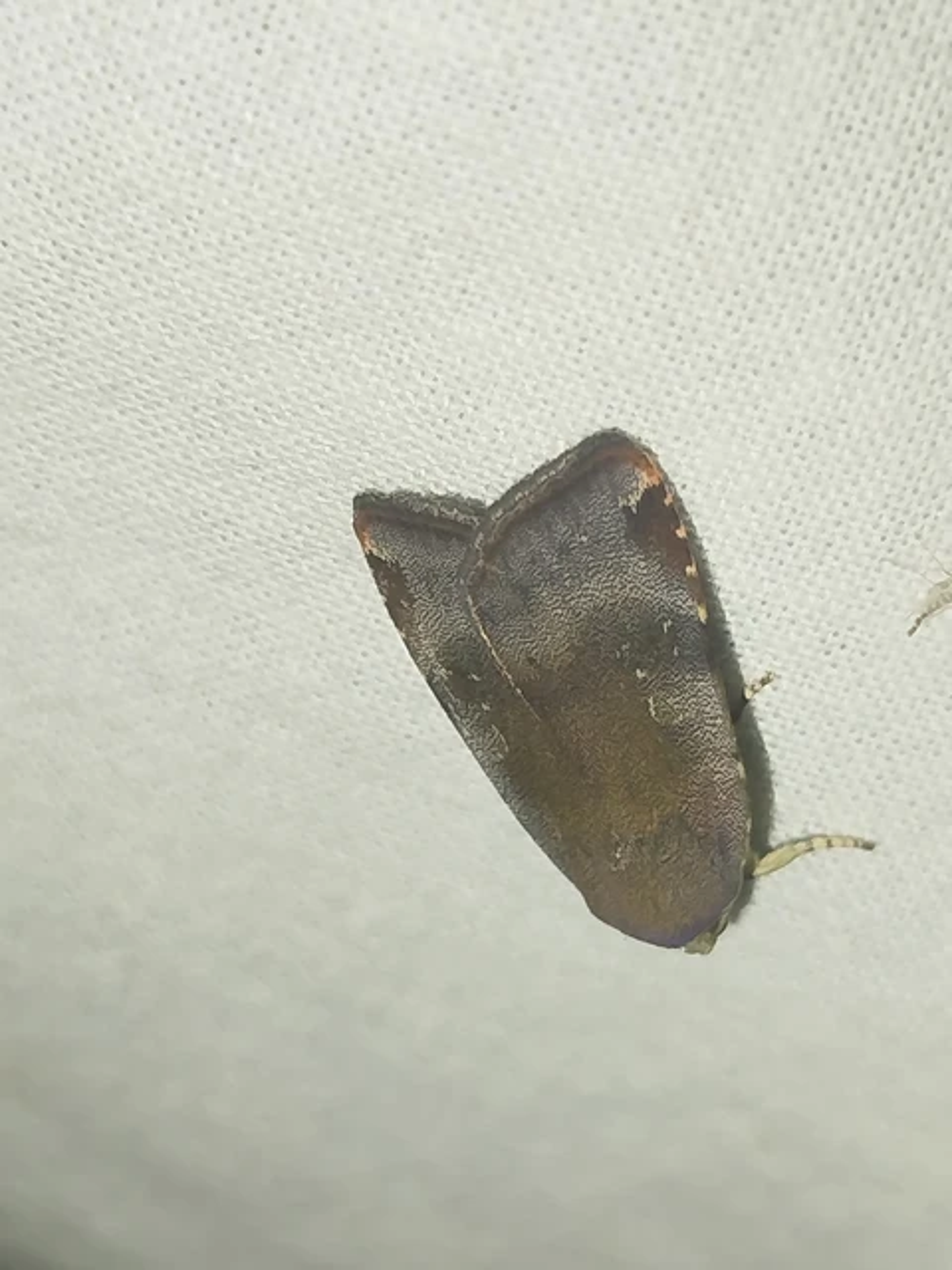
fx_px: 2640
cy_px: 635
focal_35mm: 72
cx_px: 476
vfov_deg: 27.0
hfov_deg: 20.4
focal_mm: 5.31
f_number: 1.7
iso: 100
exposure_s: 1/50
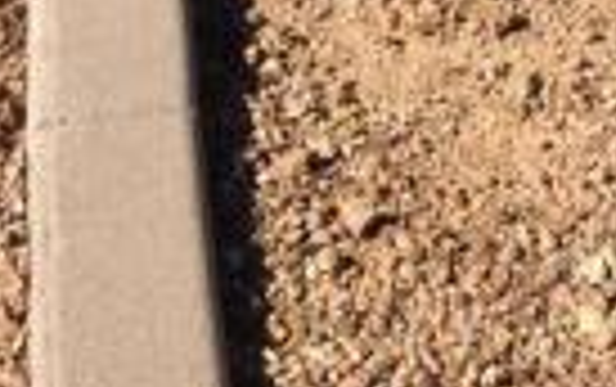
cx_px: 1124
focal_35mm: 172
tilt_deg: -6.9
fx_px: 2891
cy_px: -878
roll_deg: -3.7
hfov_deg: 11.3
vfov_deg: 6.7
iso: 32
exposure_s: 1/2083
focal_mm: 4.15
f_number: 2.2
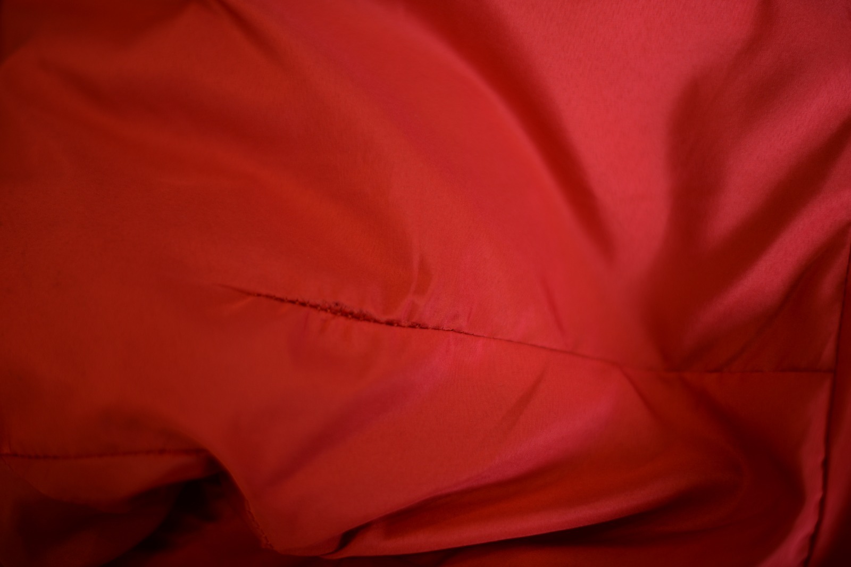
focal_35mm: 50
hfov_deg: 39.6
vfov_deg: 27.0
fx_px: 1182
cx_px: 426
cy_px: 284
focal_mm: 50
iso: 100
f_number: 1.4
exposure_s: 1/160
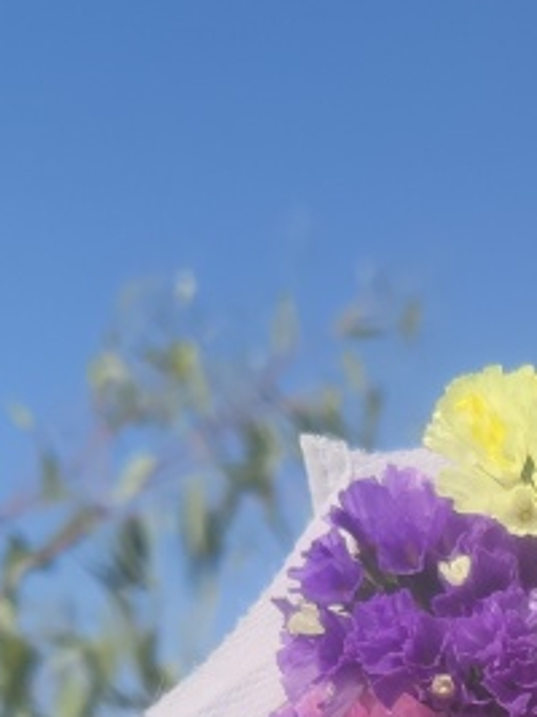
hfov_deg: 13.0
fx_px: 2153
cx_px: 945
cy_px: 1108
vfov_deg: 16.9
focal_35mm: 104
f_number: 1.75
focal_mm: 4.75
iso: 112
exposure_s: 1/1793
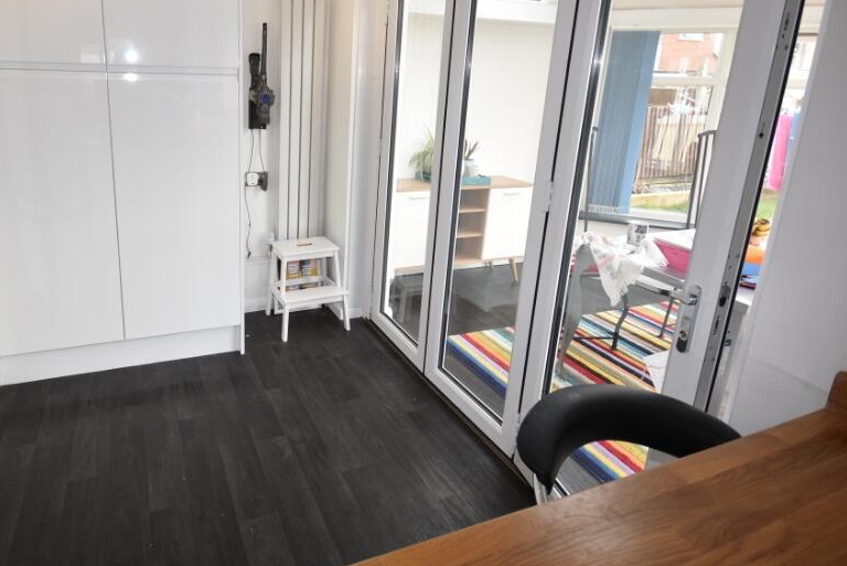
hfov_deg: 81.7
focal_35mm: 20
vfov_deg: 60.8
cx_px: 298
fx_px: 471
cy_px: 196
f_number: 4.5
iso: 160
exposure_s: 1/80
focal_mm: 10
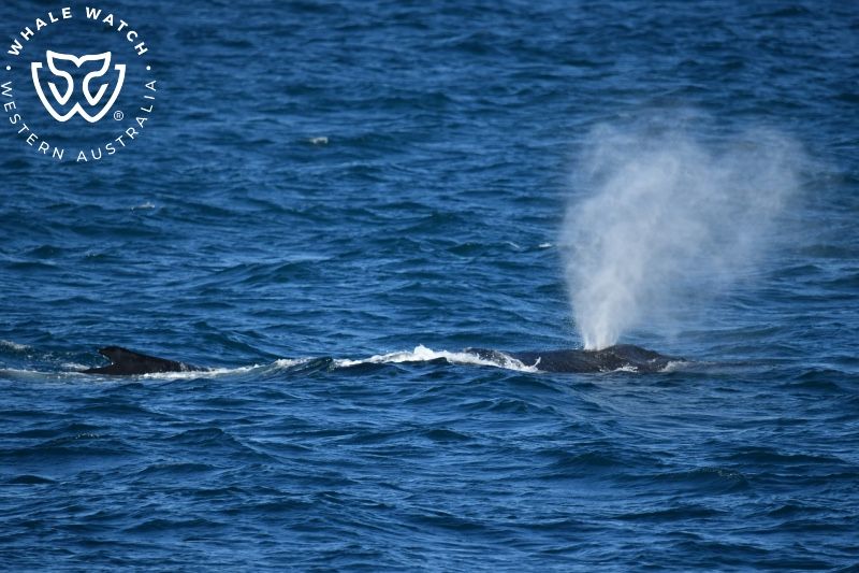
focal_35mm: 600
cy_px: 286
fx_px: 14313
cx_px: 430
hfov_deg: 3.4
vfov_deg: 2.3
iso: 1100
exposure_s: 1/8000
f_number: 6.3
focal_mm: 600
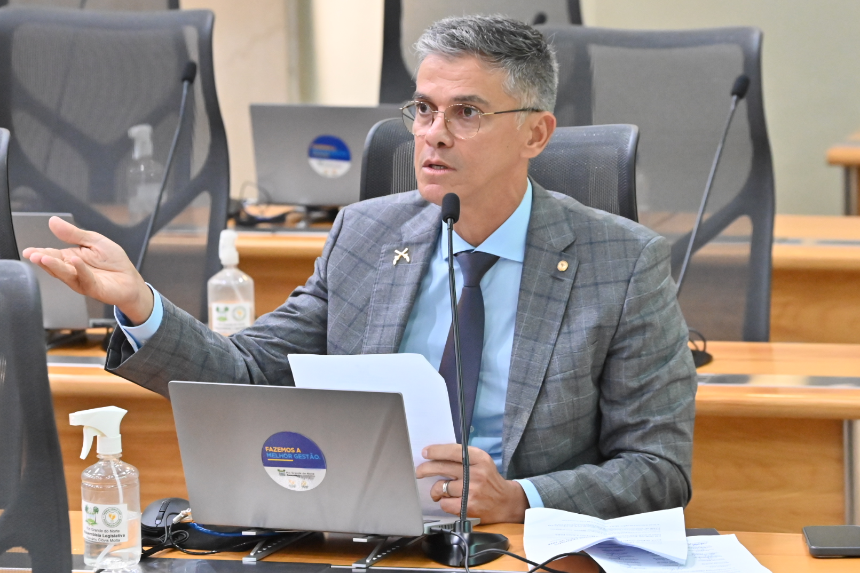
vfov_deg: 7.6
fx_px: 4324
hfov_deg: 11.4
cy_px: 288
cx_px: 428
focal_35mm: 181
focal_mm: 120
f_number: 5
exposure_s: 1/250
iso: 5000
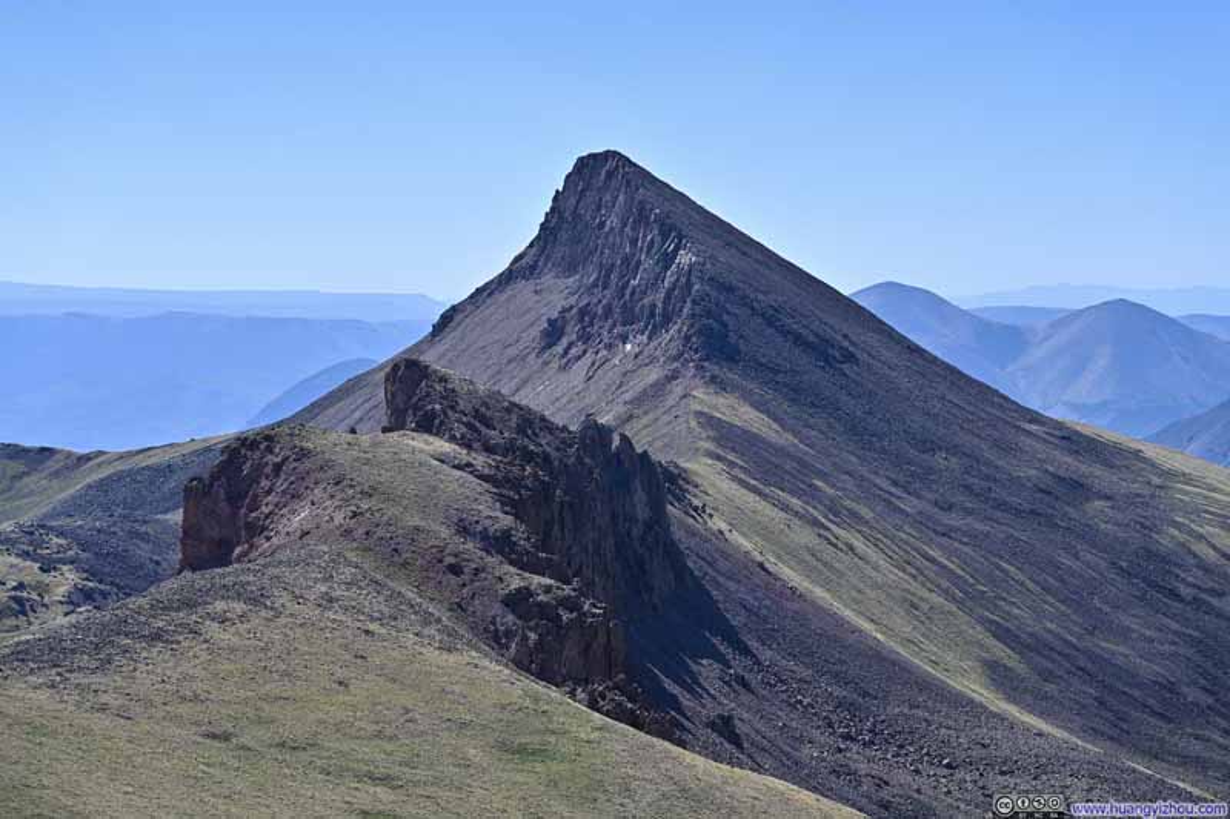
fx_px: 3211
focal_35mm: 94
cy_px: 410
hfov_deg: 21.7
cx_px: 615
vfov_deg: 14.5
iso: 64
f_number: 5.6
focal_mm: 94
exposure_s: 1/640
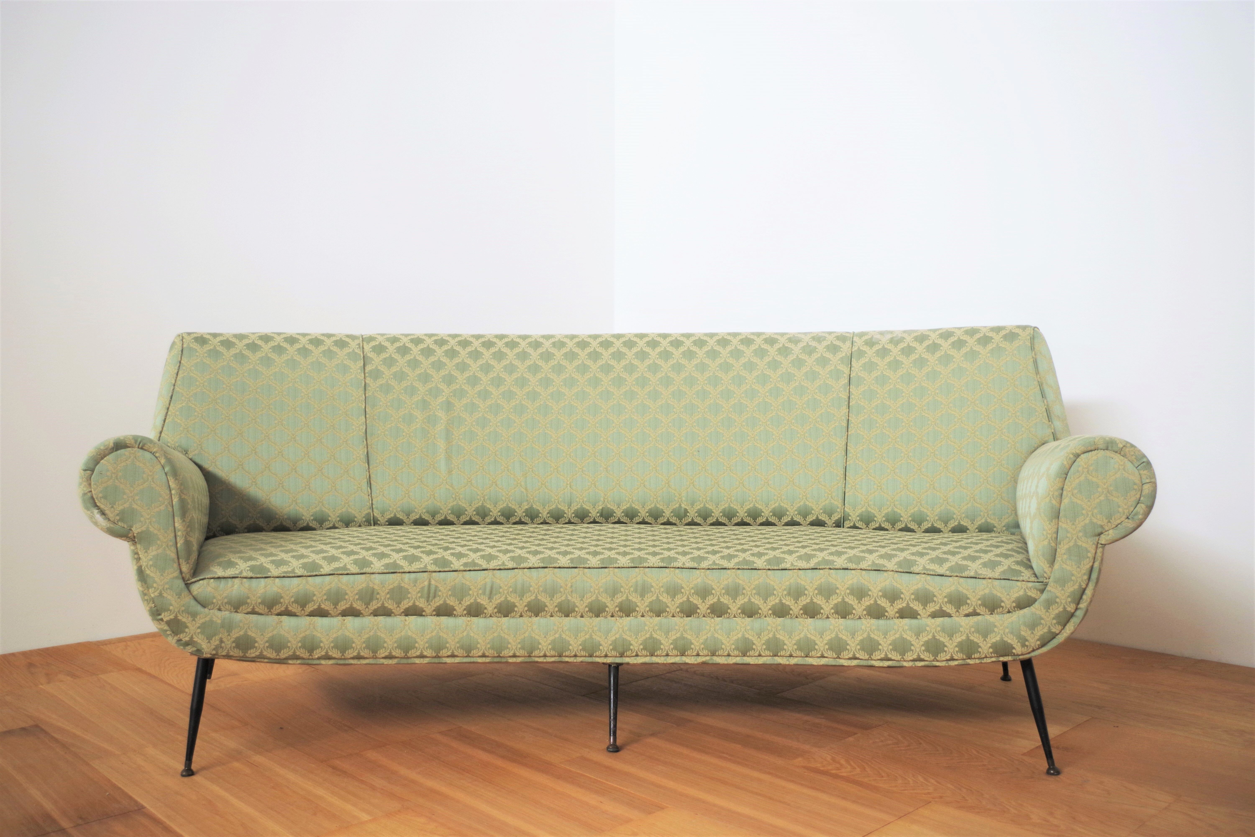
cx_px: 628
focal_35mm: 31
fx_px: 1081
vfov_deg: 42.3
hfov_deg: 60.3
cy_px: 418
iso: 200
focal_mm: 21.25
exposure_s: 1/60
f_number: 4
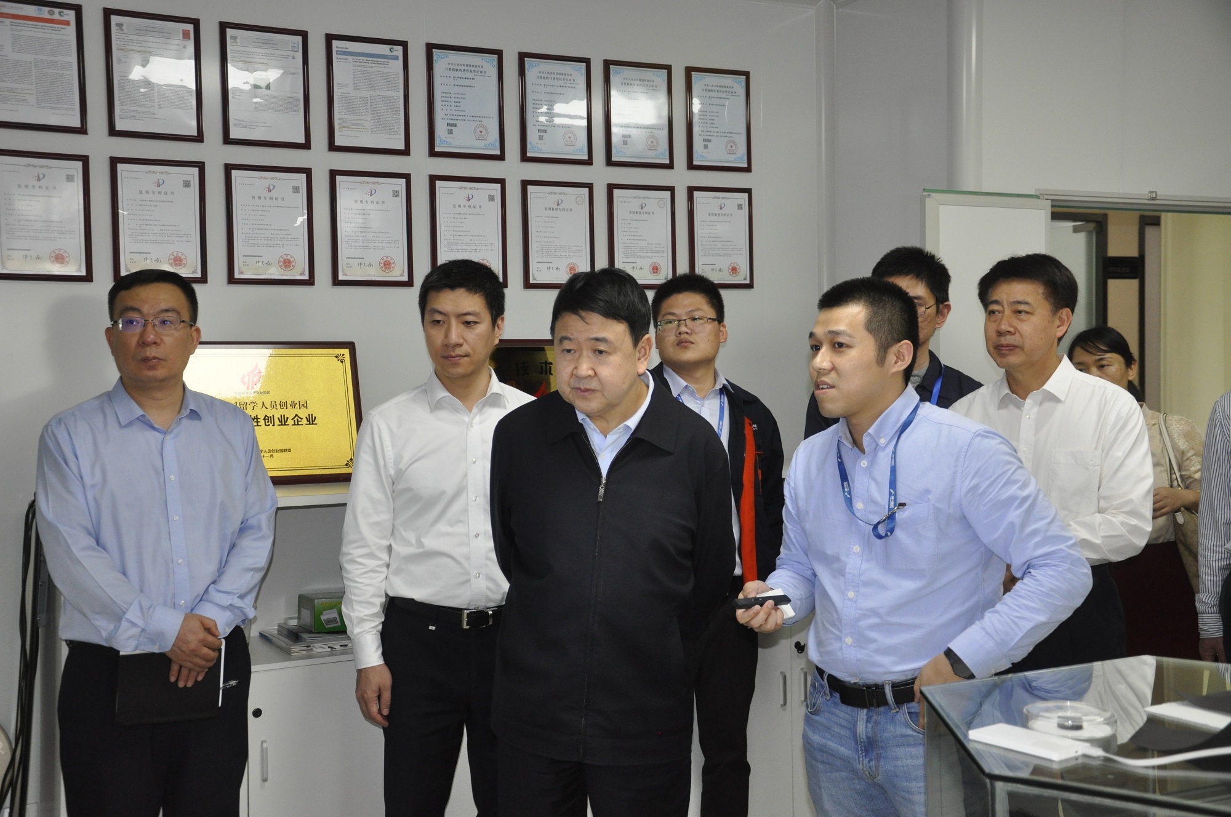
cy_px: 408
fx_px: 1434
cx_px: 616
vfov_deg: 31.8
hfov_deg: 46.5
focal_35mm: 42
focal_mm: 28
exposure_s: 1/60
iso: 800
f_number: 4
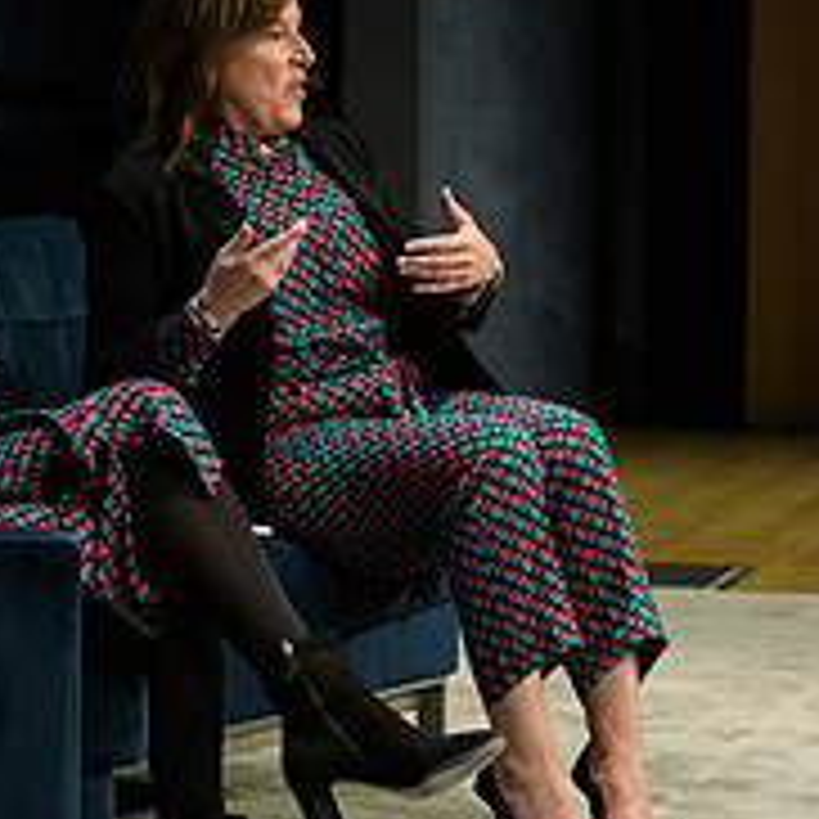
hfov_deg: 7.9
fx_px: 5942
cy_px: 250
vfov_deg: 7.9
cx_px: 266
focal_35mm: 222
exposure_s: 1/200
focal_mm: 82
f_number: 3.2
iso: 1000
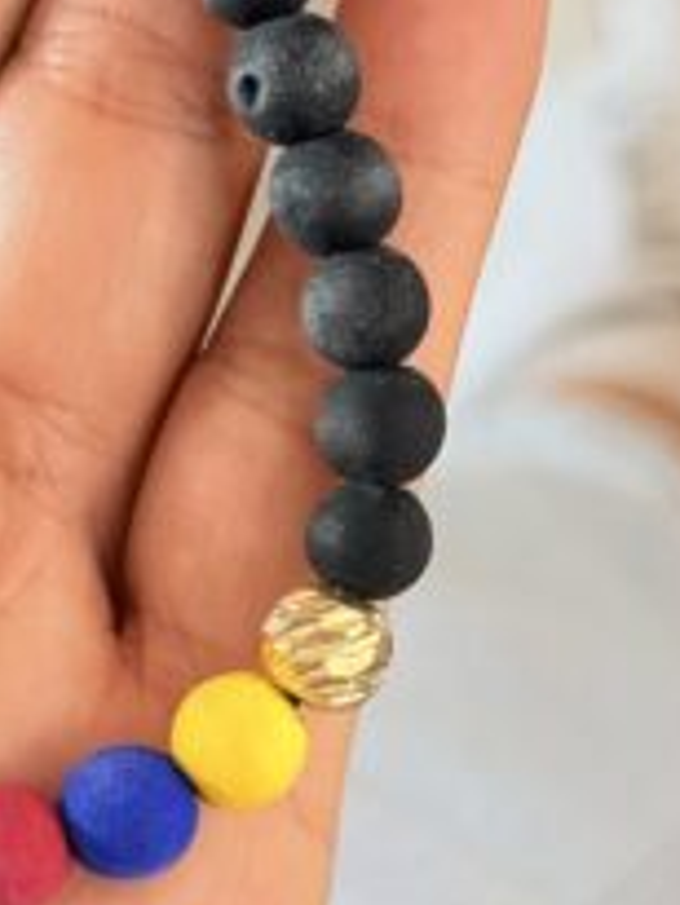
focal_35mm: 134
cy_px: 554
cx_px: 22
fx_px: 3506
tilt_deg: -56.1
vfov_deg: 14.7
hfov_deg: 11.0
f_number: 1.78
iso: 160
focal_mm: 6.76
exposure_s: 1/60
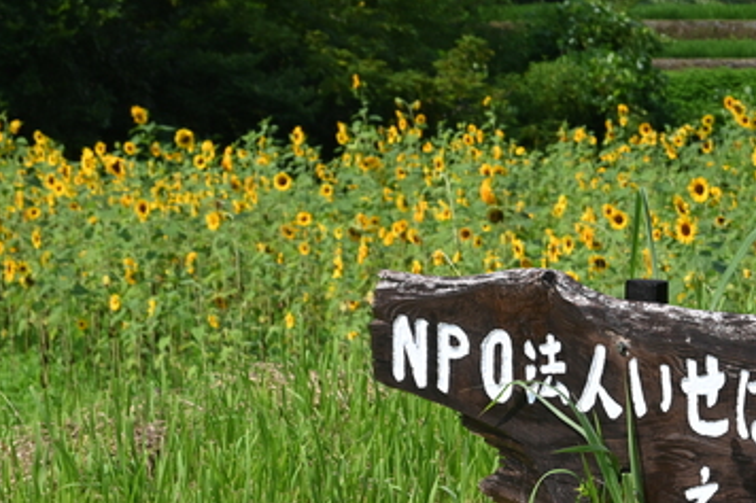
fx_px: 2834
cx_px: 512
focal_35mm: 135
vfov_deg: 10.1
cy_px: 292
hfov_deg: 15.2
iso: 320
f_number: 6.3
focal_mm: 50
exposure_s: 1/800
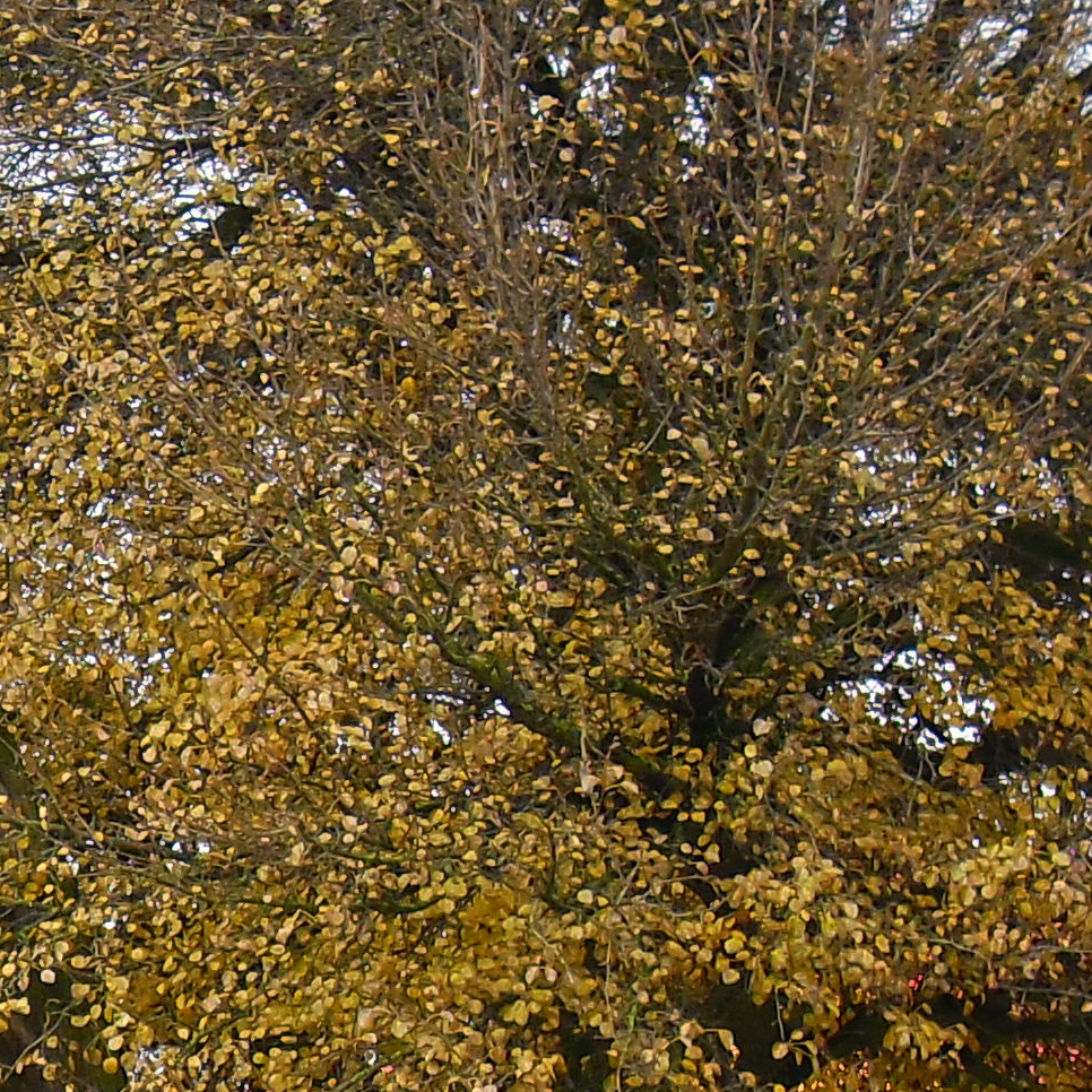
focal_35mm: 161
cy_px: 1491
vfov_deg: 10.6
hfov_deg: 10.6
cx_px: -349
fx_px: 5746
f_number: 4.5
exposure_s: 1/103
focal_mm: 7.8
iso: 80
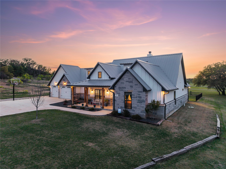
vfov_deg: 56.8
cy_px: 84
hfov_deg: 71.6
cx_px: 113
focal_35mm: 24
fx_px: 157
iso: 100
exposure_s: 1/60
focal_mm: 8.67
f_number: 1.8
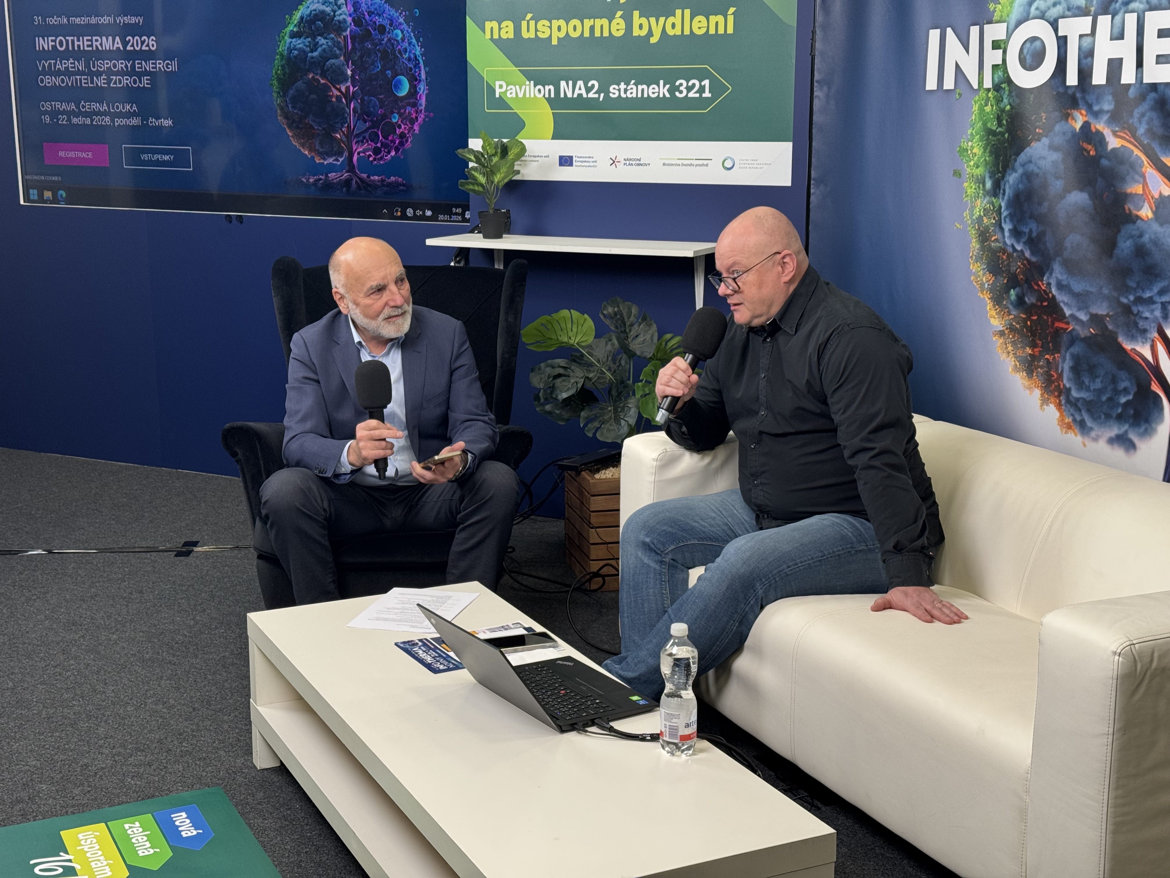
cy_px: 439
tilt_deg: -12.4
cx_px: 585
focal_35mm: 48
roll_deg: -0.1
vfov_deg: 30.3
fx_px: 1622
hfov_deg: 39.7
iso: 80
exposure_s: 1/50
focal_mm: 6.76
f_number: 1.78
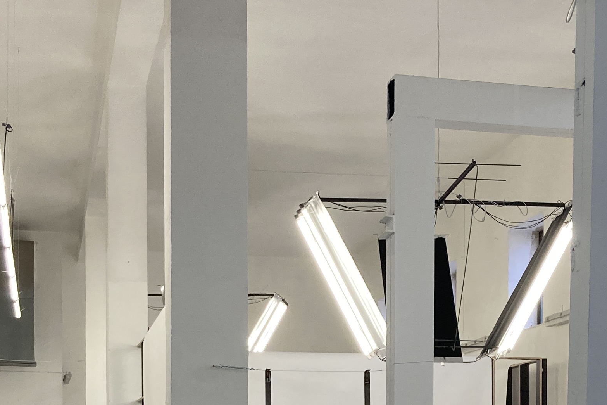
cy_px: 474
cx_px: 321
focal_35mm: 75
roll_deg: -0.3
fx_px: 1264
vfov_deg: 17.4
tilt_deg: +0.8
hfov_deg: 27.0
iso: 64
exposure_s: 1/100
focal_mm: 3.99
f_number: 1.8
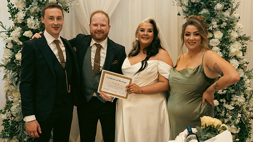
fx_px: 215
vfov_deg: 36.6
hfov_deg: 61.0
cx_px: 126
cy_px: 73
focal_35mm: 32
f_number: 3.5
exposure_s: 1/160
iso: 2500
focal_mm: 30
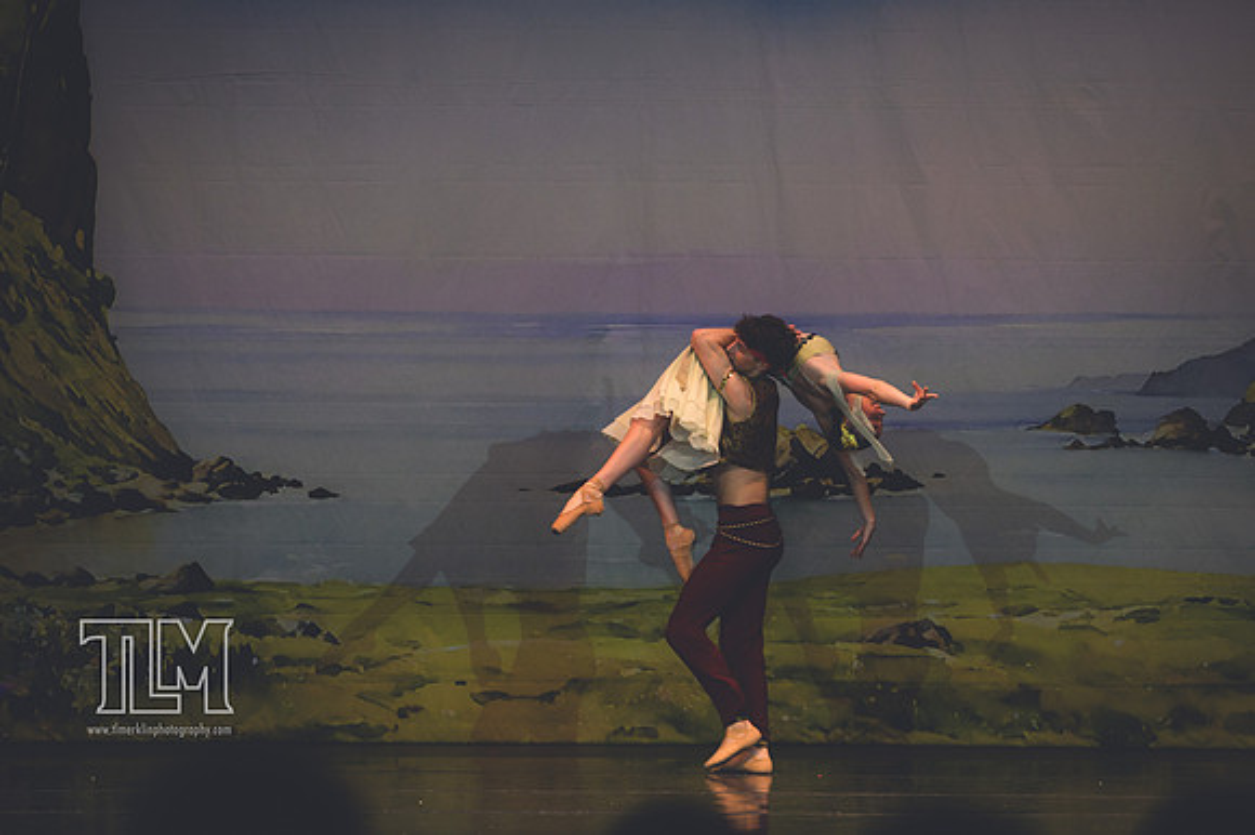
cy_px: 418
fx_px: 7839
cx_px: 628
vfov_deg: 6.1
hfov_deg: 9.2
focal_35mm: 225
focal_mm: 150
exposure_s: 1/500
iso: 720
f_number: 2.8
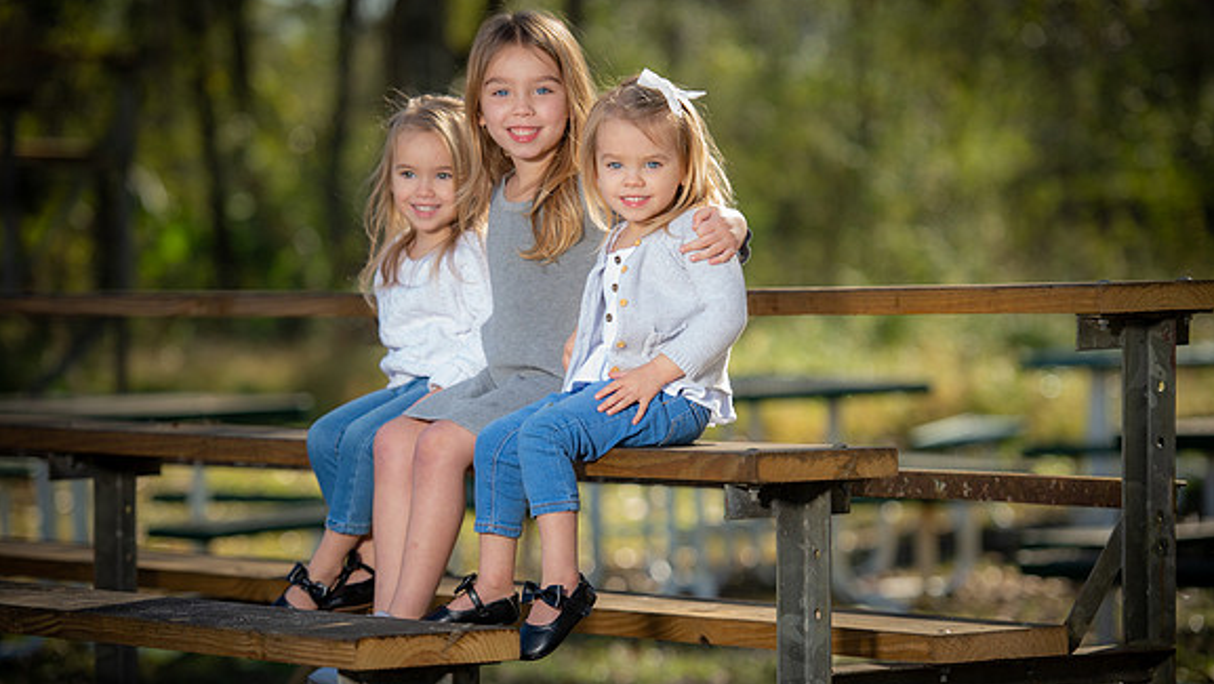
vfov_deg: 8.6
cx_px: 608
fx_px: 4573
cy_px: 366
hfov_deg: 15.1
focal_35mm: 142
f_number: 2.8
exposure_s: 1/250
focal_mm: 135
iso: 50
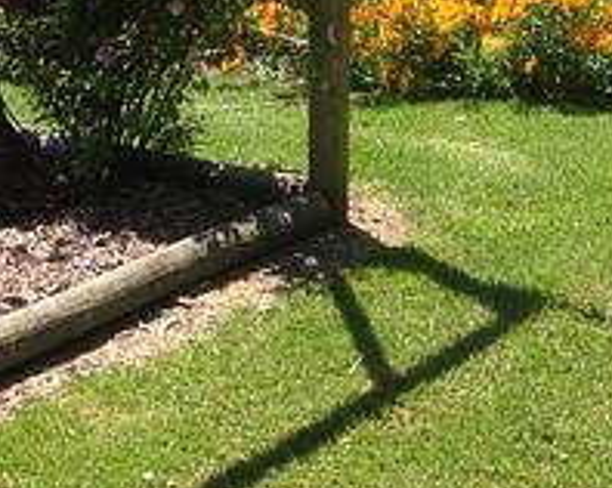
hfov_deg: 19.0
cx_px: 312
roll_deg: -0.4
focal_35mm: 101
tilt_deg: -10.0
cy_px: -57
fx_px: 1828
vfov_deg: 14.8
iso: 50
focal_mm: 4.12
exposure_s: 1/695
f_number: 2.4
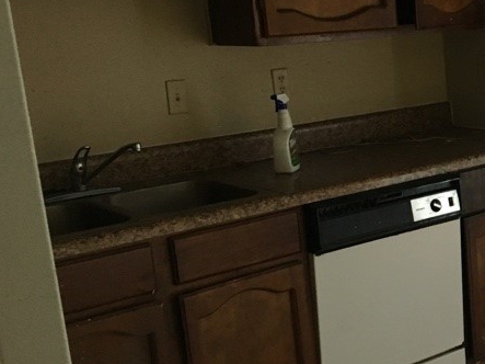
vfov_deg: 21.9
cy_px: 198
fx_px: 938
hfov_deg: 26.3
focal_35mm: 67
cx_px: 557
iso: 160
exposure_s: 1/30
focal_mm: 4.15
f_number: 2.2
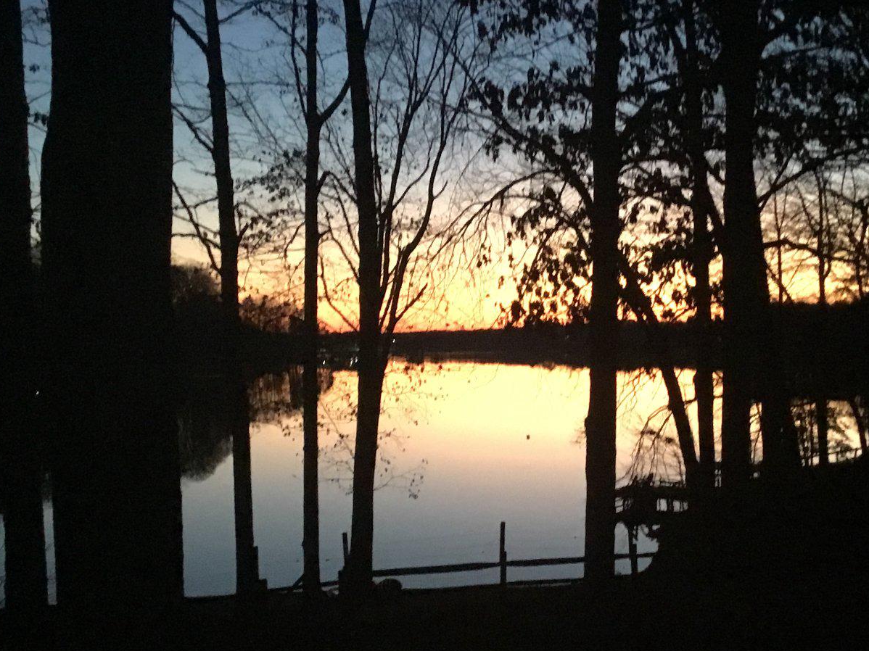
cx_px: 514
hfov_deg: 36.1
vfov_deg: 27.4
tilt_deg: -2.5
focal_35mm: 53
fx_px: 1330
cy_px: 417
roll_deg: +1.2
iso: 400
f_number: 2.4
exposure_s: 1/15
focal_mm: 3.3
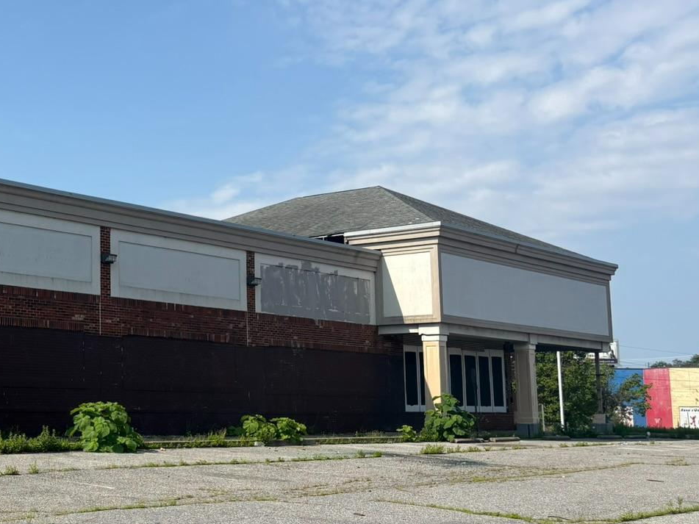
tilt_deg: +7.1
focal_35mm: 56
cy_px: 259
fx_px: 1131
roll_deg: -0.4
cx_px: 3
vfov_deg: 26.1
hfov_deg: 31.8
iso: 50
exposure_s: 1/4329
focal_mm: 5.96
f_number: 1.6
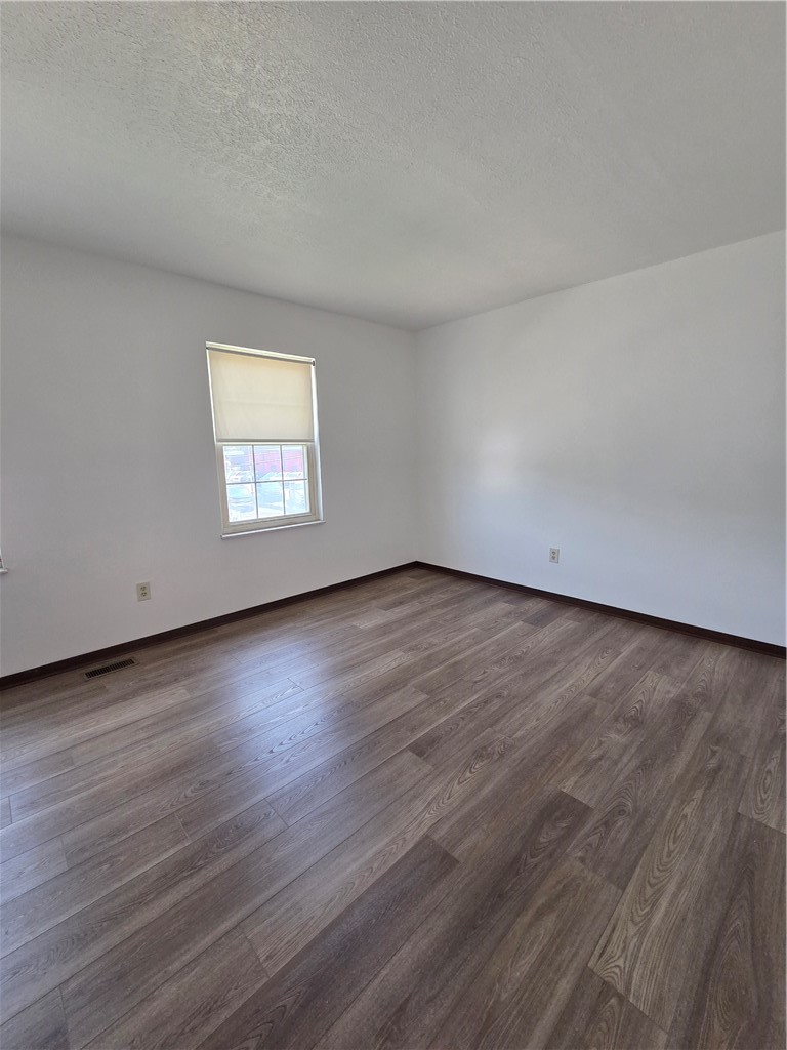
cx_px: 394
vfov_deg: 106.2
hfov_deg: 89.9
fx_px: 394
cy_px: 525
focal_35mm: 13
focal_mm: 2.2
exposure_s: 1/120
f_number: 2.2
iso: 200
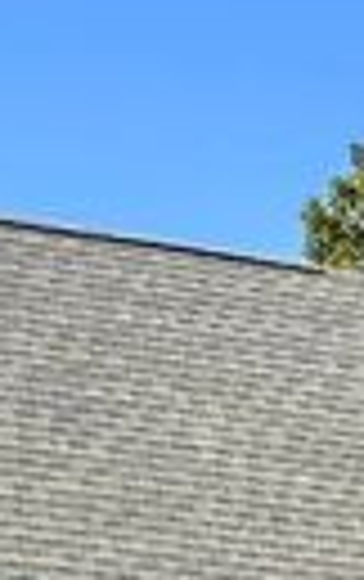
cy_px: 845
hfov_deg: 5.9
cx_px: 625
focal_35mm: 218
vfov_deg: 9.4
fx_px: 3449
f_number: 1.6
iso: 50
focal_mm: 5.96
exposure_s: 1/1279
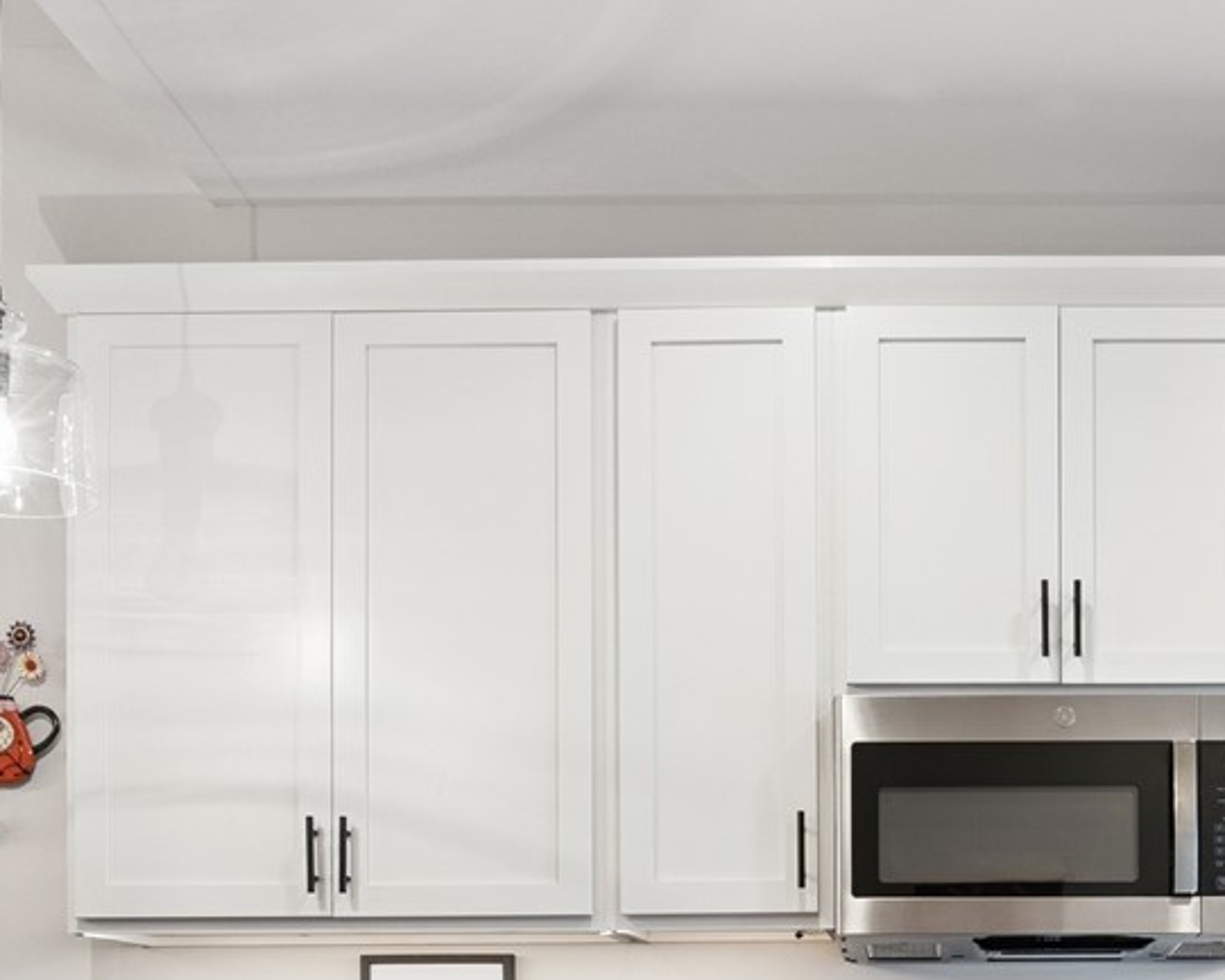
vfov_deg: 28.3
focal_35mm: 50
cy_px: 988
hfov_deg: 36.5
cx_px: 914
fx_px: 1813
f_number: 8
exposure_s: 1/13
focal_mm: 17
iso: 400
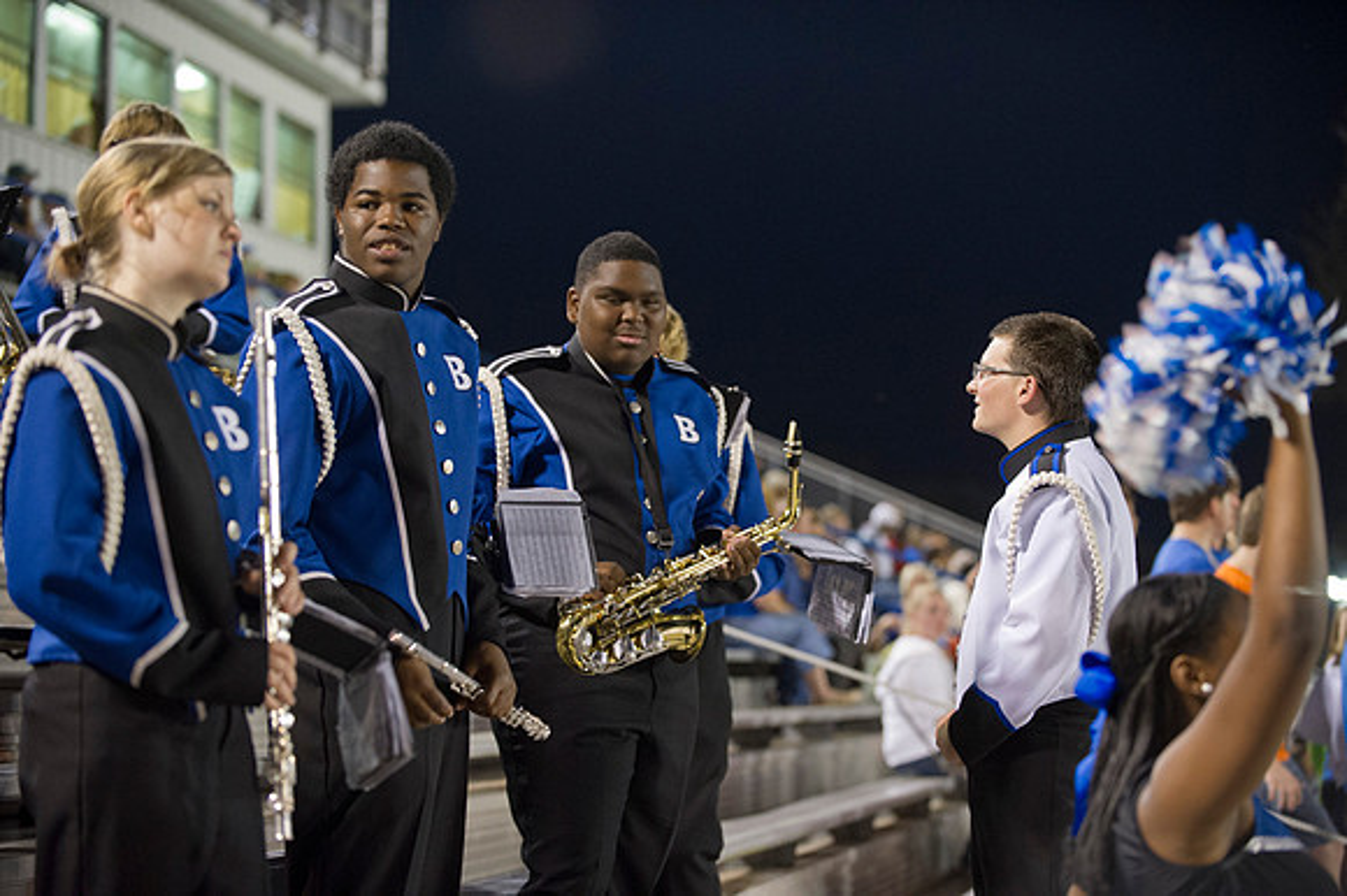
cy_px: 448
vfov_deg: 14.4
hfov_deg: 21.5
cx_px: 674
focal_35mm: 95
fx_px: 3552
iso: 4000
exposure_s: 1/125
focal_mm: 95
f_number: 2.8
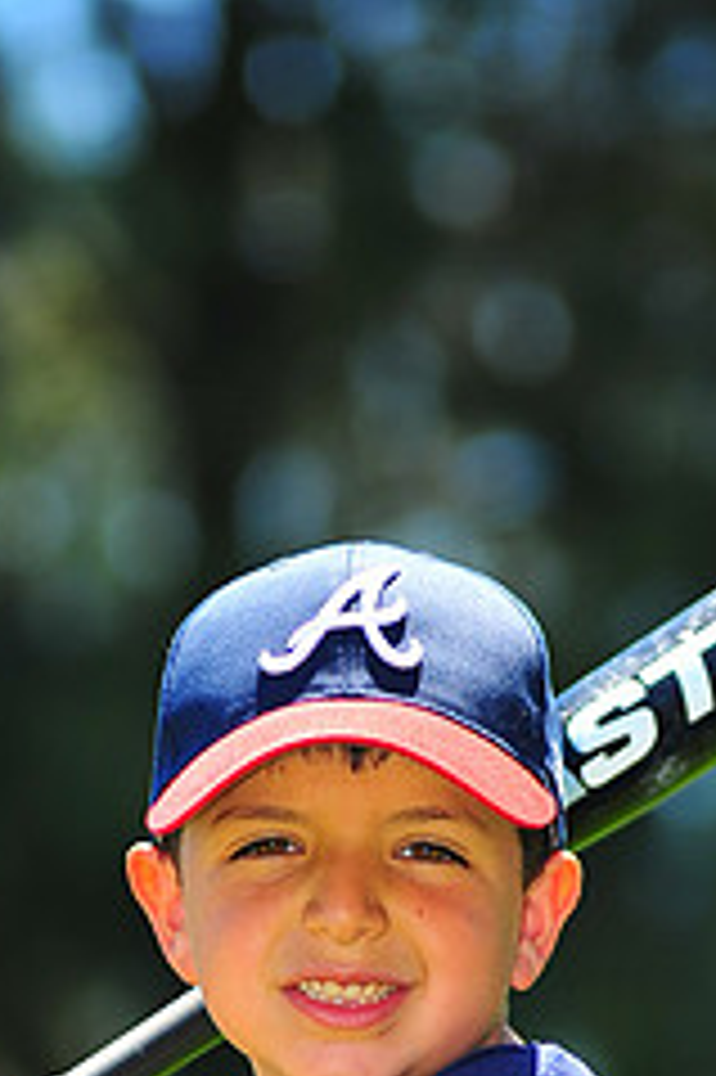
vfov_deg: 4.7
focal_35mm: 437
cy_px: 1301
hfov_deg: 3.1
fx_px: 13055
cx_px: 369
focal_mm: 180
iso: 200
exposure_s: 1/500
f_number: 5
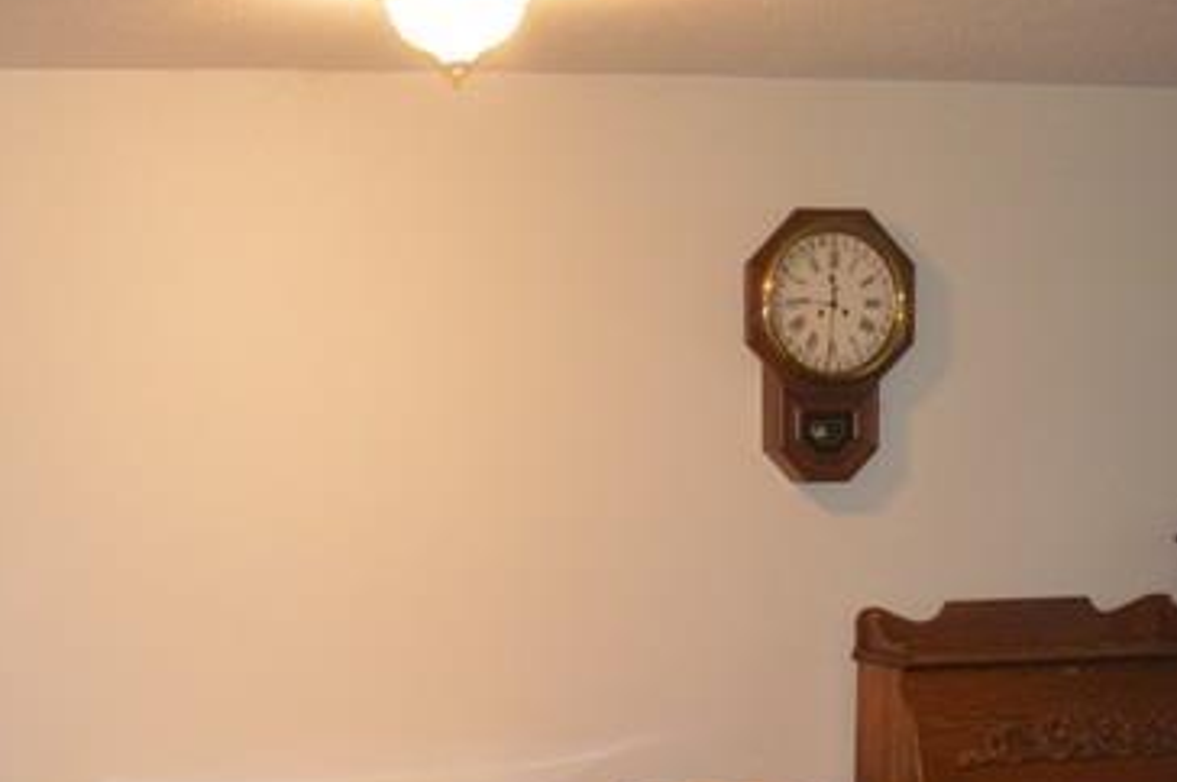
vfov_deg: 16.9
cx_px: 297
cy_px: 997
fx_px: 2482
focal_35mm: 76
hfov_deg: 26.3
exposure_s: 1/60
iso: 1000
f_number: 3.5
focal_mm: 18
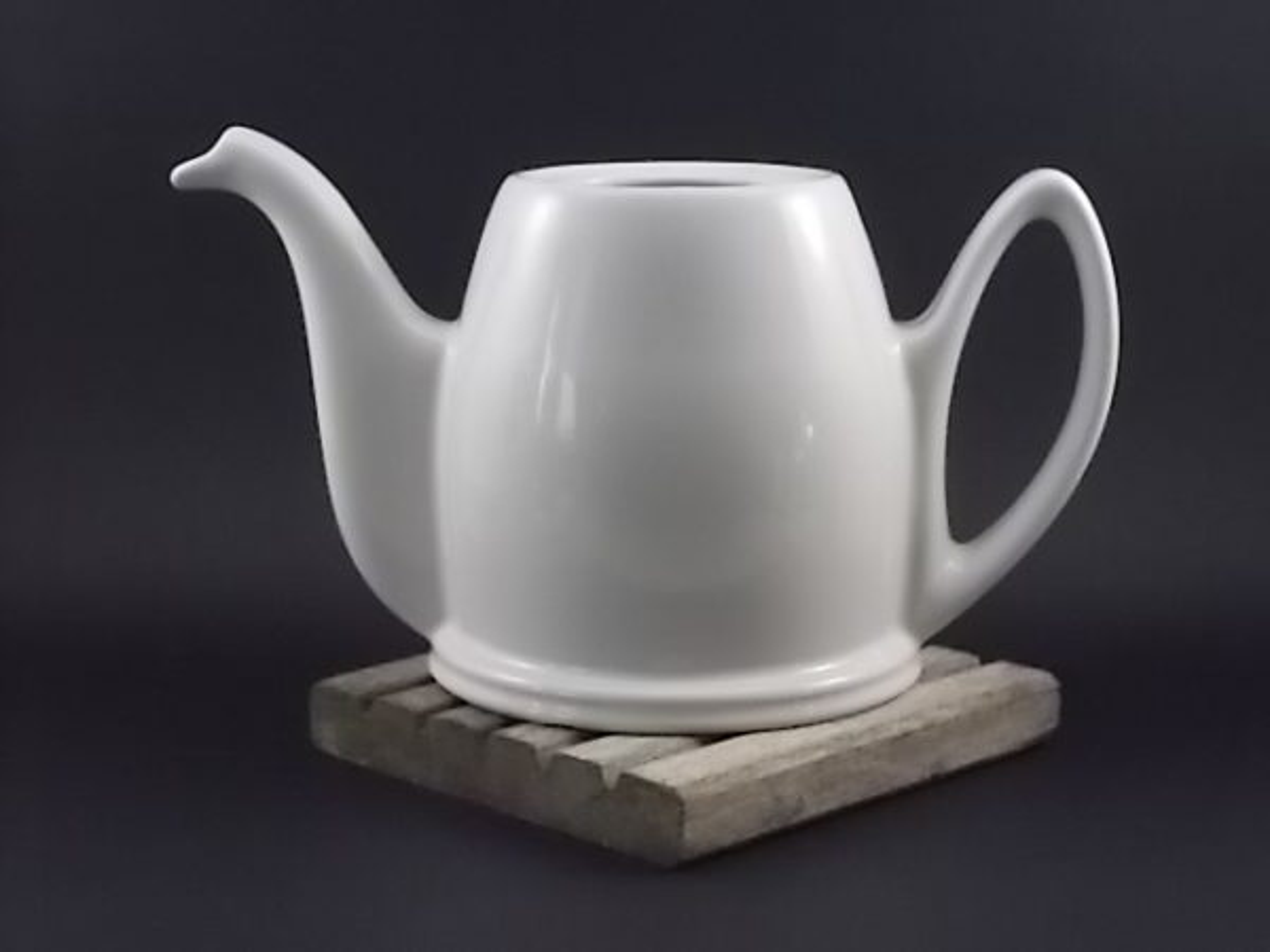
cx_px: 635
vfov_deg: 22.3
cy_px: 476
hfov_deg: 29.4
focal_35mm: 66
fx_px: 2421
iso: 800
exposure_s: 1/160
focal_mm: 11.8
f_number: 5.3
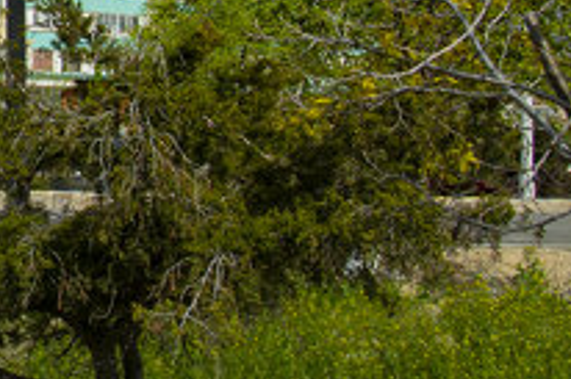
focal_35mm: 140
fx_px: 2219
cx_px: -230
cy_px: -40
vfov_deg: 9.7
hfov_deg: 13.9
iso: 125
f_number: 13
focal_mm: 24
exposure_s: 1/200
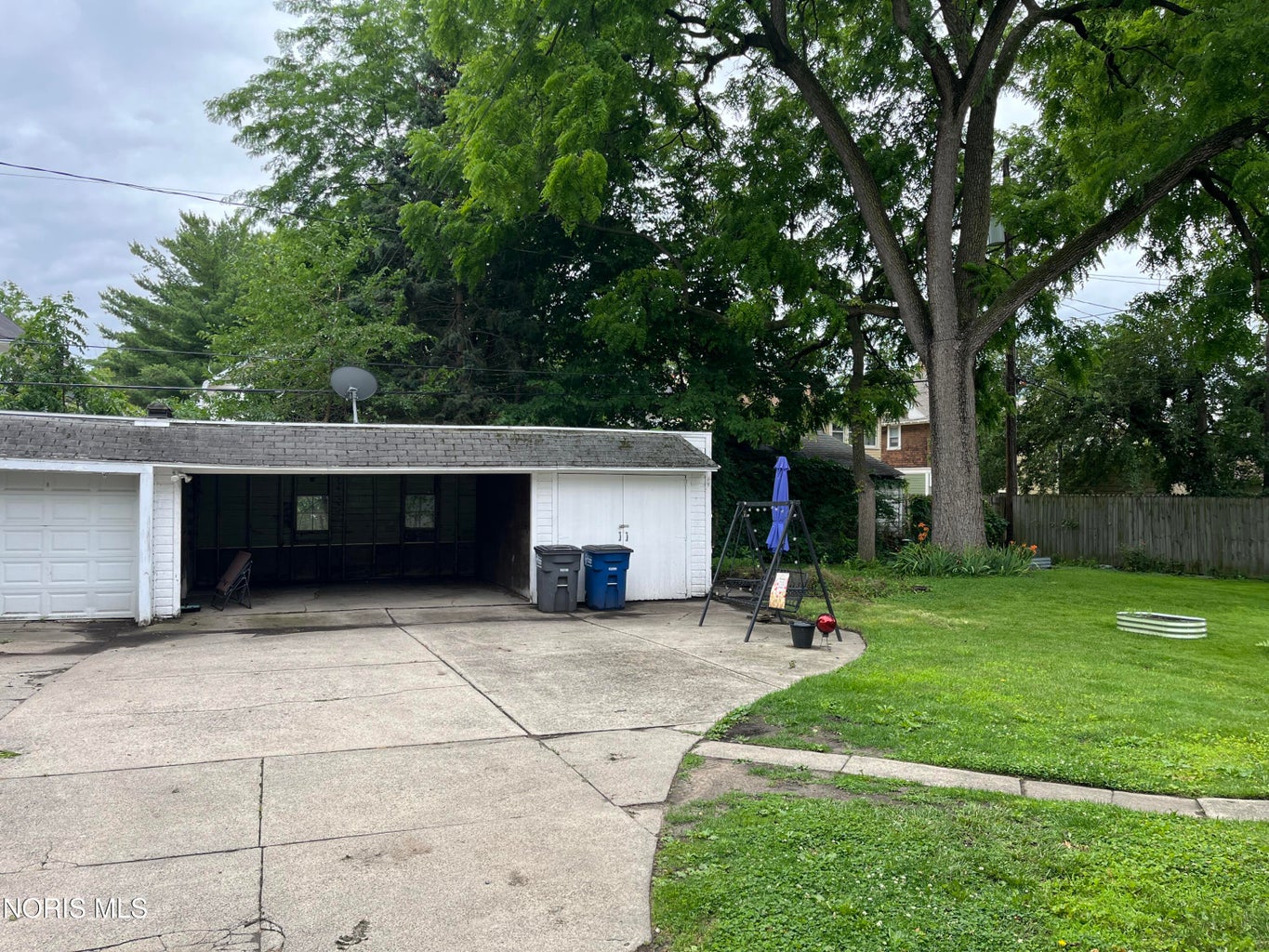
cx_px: 634
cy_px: 476
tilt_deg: -0.5
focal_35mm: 26
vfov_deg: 53.1
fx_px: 953
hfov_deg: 67.3
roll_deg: -1.4
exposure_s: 1/1028
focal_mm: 5.1
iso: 50
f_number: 1.6
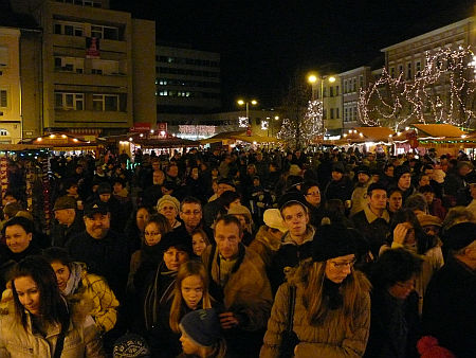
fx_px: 482
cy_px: 179
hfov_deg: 52.6
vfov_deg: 40.7
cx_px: 238
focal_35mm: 35
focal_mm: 7.4
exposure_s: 1/13
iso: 800
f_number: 2.8
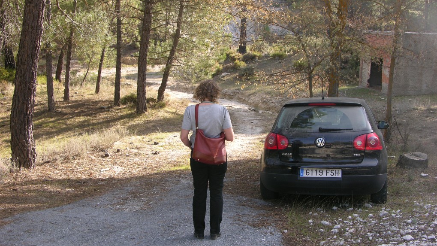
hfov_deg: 44.6
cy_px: 126
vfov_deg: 26.0
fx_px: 533
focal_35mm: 46
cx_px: 219
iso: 50
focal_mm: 10.7
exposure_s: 1/90.2
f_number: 4.1
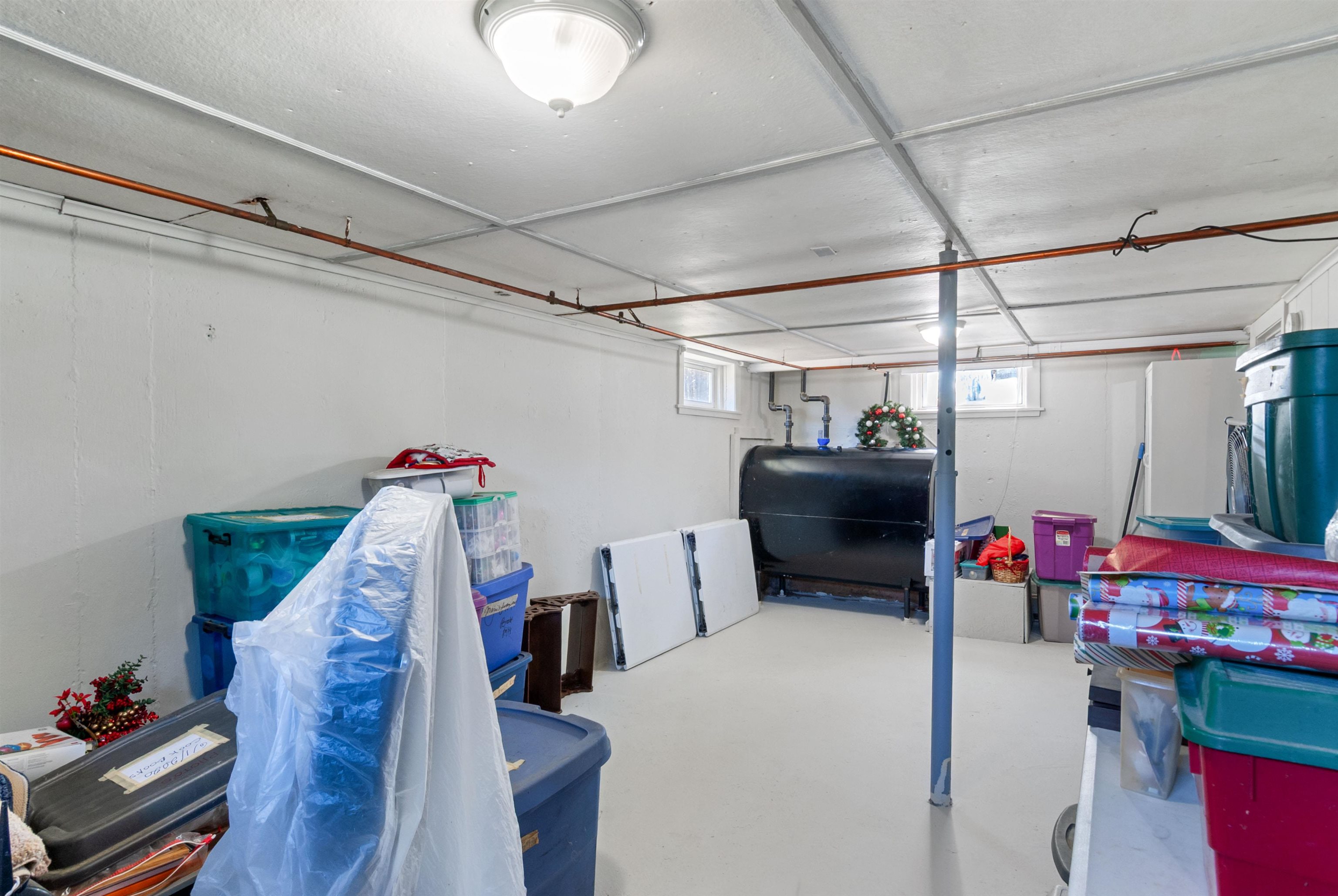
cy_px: 448
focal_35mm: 18
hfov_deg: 89.9
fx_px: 670
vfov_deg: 67.5
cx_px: 669
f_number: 10
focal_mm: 12
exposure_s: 1.8
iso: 200
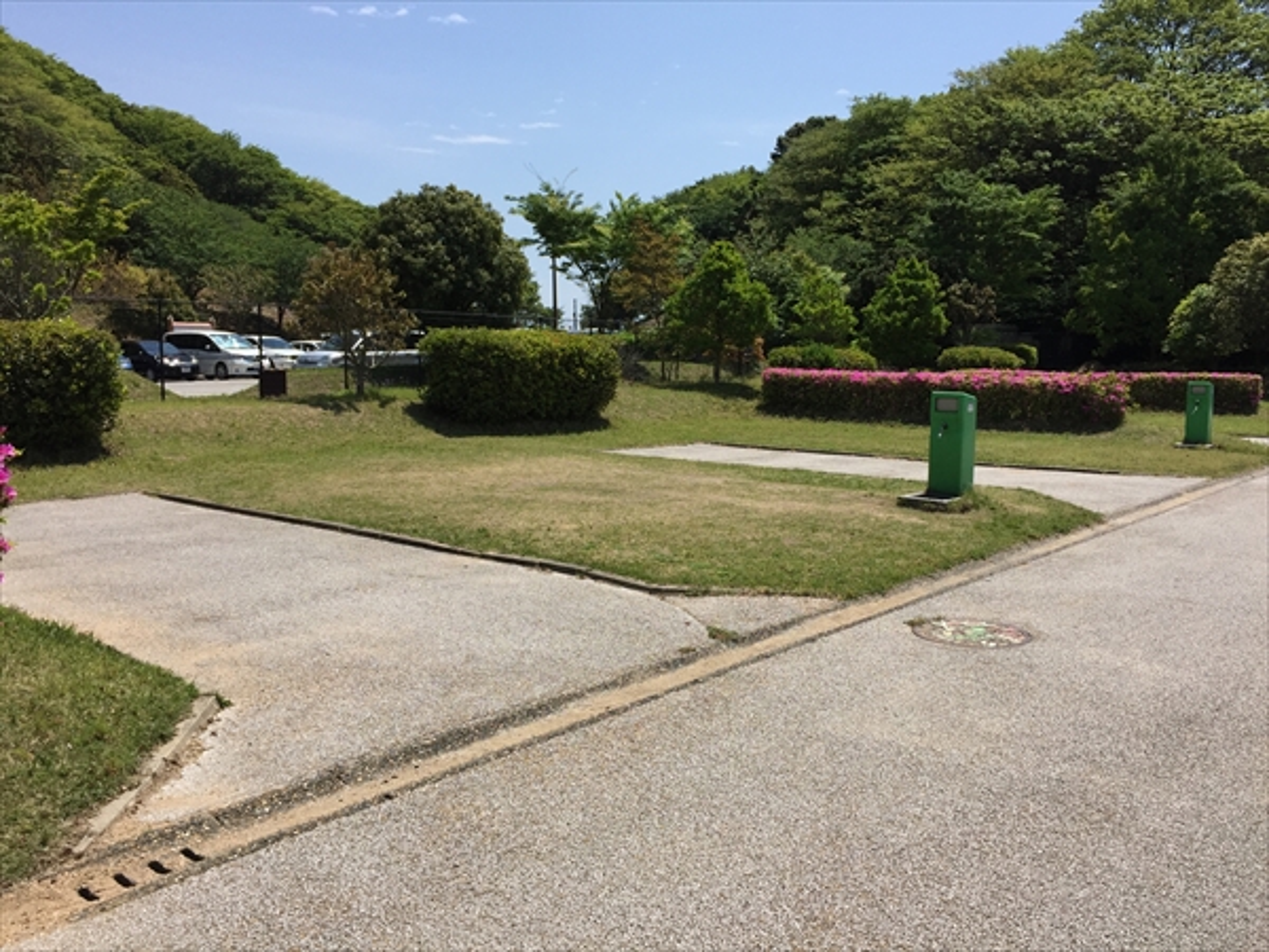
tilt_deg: -7.1
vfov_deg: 48.2
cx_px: 634
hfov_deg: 61.7
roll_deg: -0.6
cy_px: 476
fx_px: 1063
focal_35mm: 29
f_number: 2.2
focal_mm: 4.15
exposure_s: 1/3300
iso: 32
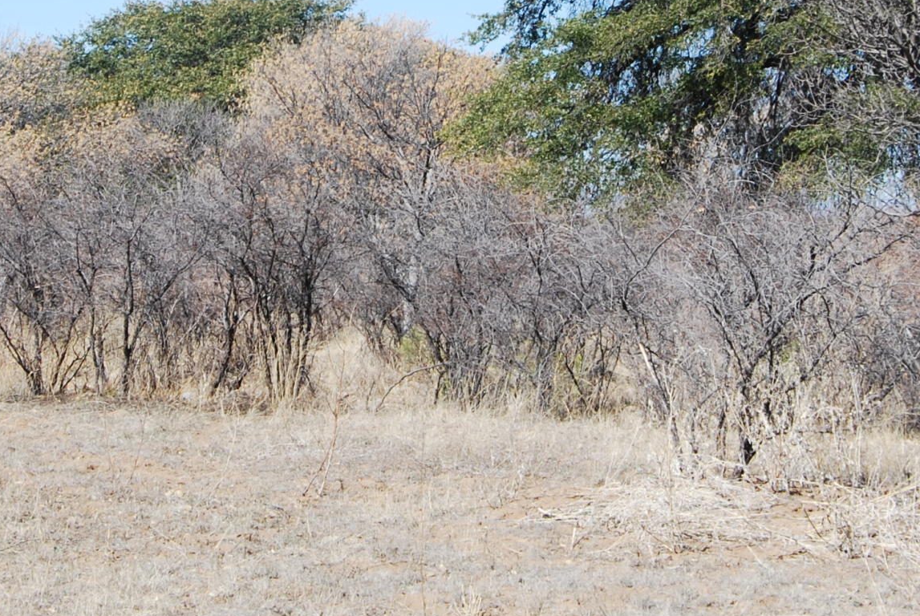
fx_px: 2610
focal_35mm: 102
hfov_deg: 20.0
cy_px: -13
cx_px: 391
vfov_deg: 13.3
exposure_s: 1/200
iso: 100
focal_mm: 26
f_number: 7.1
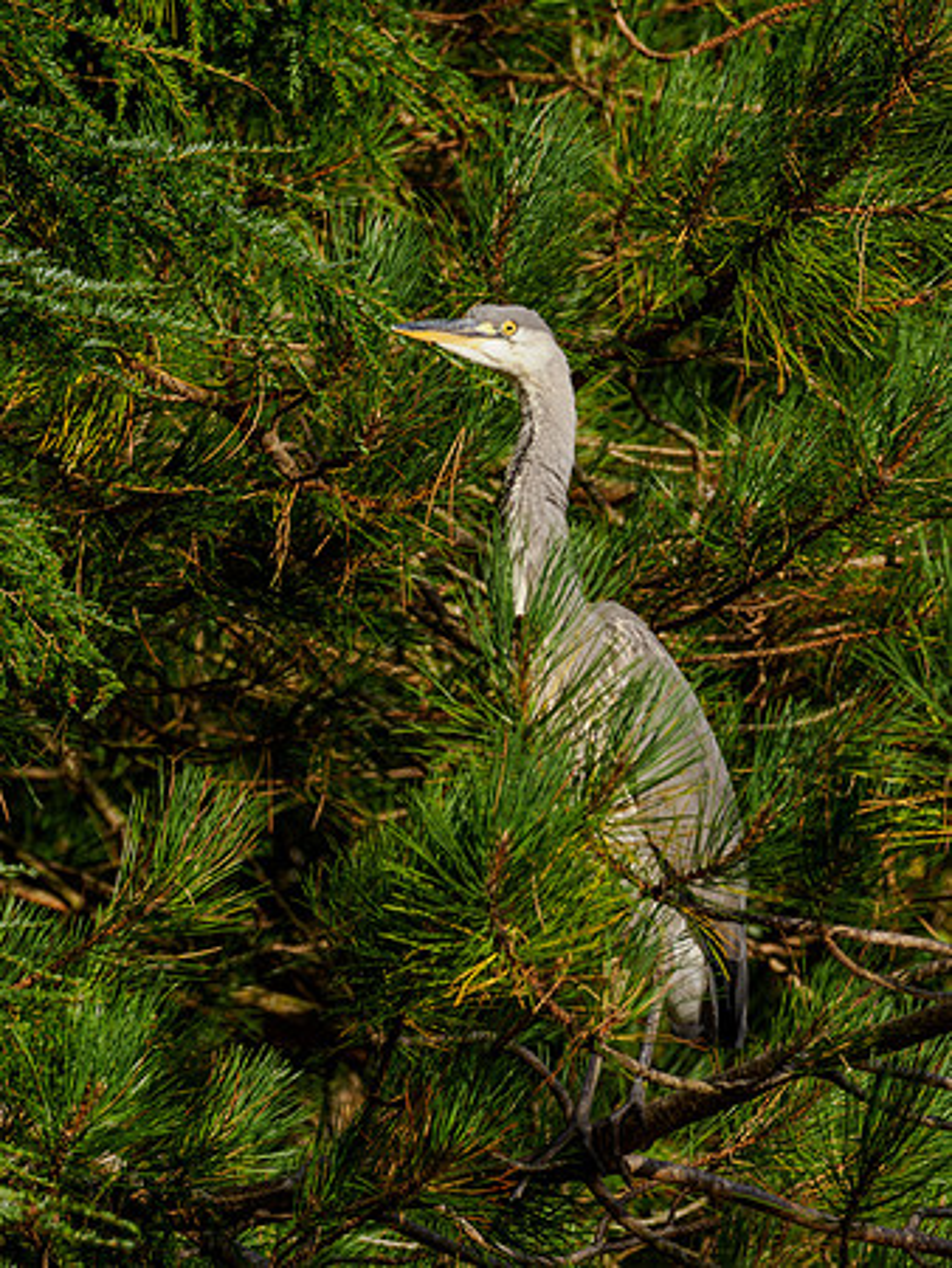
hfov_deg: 1.7
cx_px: 606
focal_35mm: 899
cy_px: 711
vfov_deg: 2.2
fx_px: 32934
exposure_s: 1/1250
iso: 200
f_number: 5
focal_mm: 300
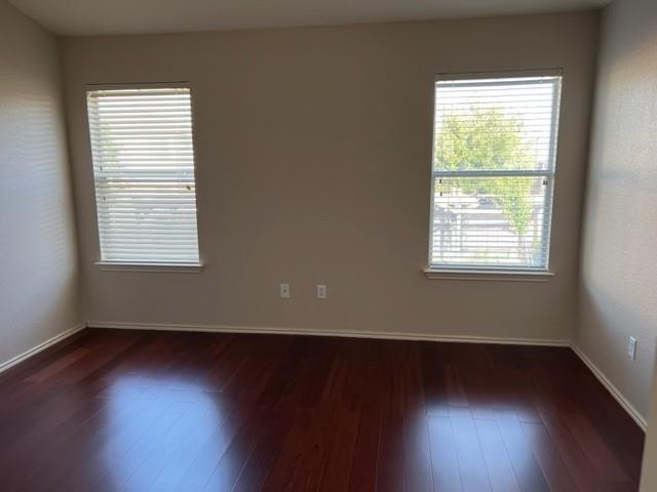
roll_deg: +0.1
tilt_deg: -10.3
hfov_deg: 67.3
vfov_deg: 53.1
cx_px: 328
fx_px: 493
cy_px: 246
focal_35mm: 26
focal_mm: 5.7
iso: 80
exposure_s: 1/120
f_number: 1.5
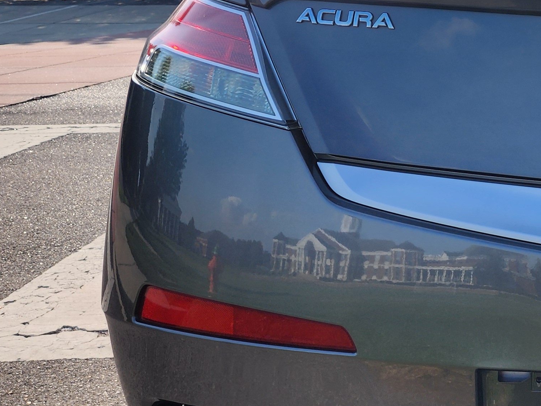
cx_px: 577
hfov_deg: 29.0
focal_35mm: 61
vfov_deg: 23.6
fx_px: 953
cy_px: 71
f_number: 1.8
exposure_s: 1/880
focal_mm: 6.4
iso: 12
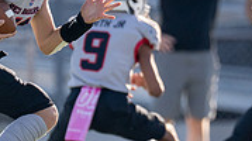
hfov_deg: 1.8
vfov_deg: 1.0
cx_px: 134
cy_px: 7
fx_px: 8105
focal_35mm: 1215
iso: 160
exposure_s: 1/2500
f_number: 2.8
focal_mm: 200
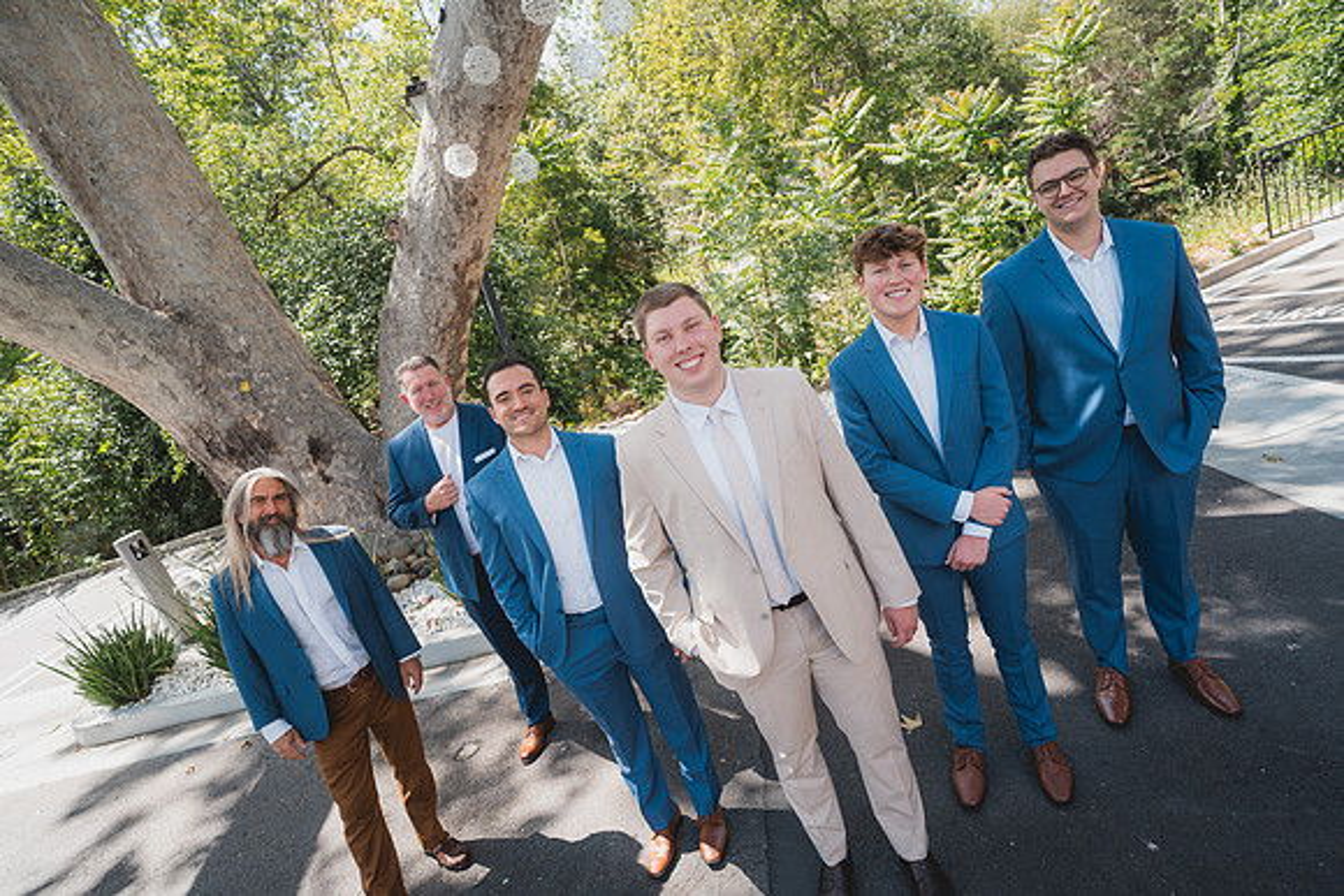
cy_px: 448
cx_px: 672
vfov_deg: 67.4
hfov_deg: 90.0
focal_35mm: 18
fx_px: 672
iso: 200
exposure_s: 1/200
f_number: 3.5
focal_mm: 18
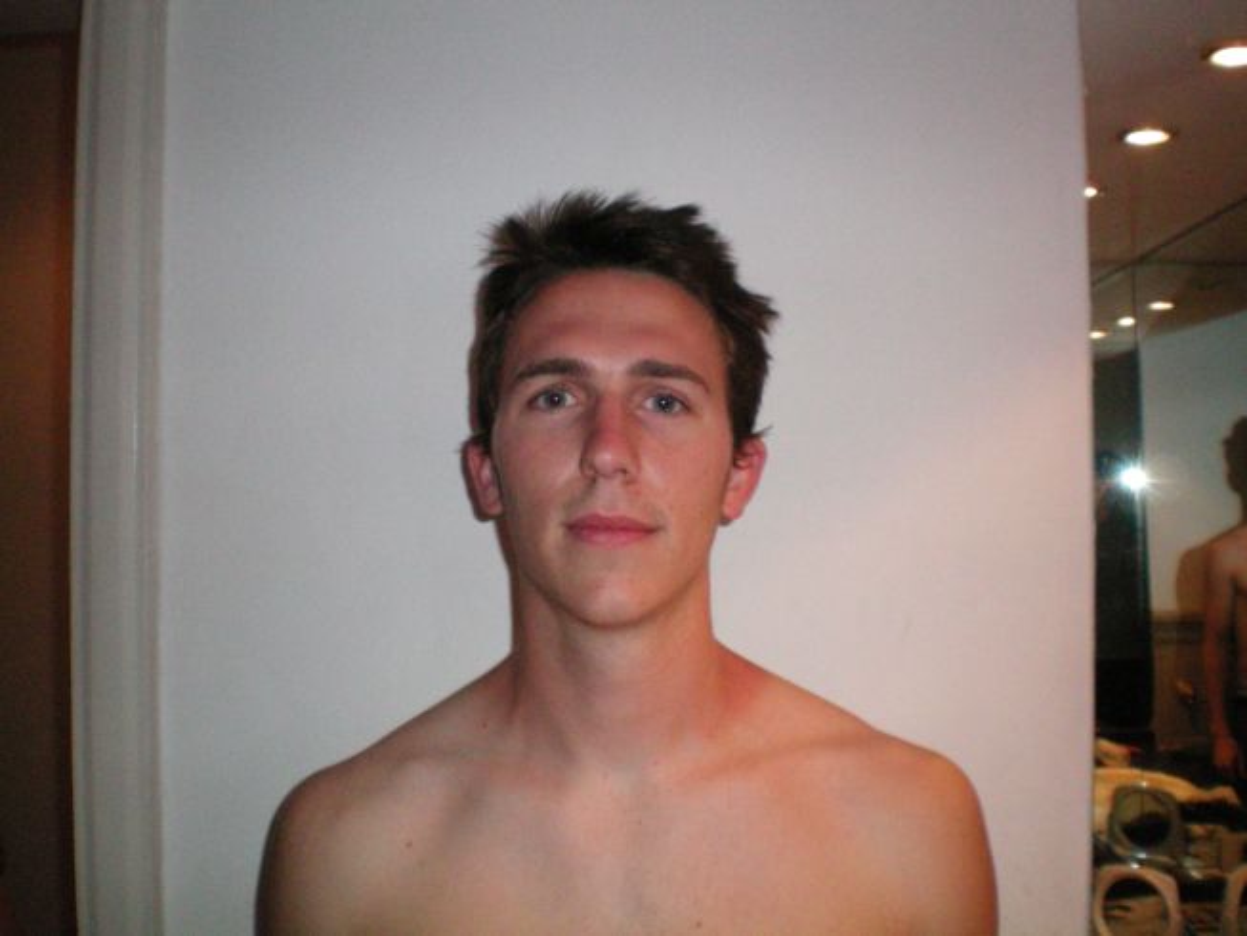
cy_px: 468
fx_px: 1369
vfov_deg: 37.7
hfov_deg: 49.0
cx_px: 624
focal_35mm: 38
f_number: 4.6
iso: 400
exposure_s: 1/60
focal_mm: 6.3
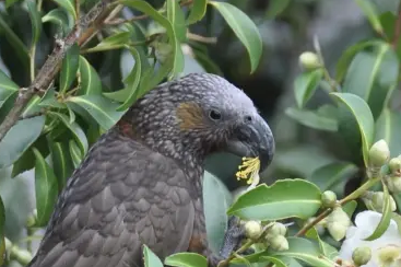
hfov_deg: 3.3
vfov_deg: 2.2
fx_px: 6978
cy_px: 255
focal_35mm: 627
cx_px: 128
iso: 640
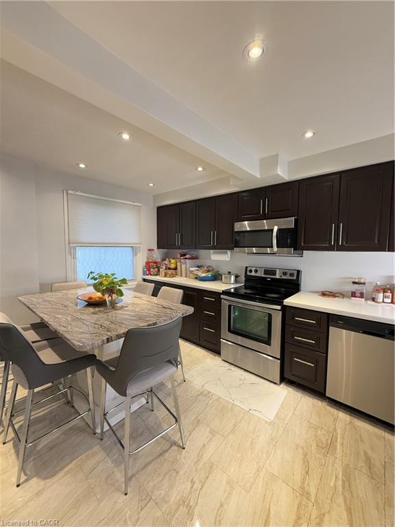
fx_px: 213
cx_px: 198
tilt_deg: -3.9
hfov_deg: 85.7
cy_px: 264
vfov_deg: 102.1
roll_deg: -0.3
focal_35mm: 14
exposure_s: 1/60
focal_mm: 2.22
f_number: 2.2
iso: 500
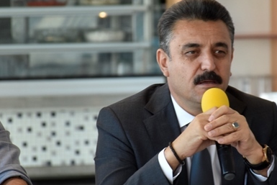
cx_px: 191
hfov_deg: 4.0
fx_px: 3987
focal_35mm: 518
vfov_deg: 2.7
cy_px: 82
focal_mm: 130
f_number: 5.6
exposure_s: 1/50
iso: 200
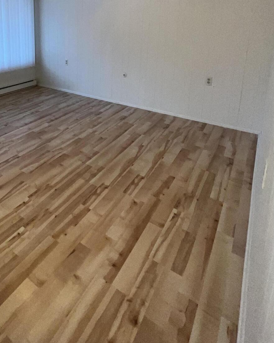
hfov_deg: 57.4
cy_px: 72
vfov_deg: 66.3
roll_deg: +0.2
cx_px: 64
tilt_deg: -11.5
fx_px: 233
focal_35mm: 23
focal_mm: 1.57
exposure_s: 1/60
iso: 125
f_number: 1.8
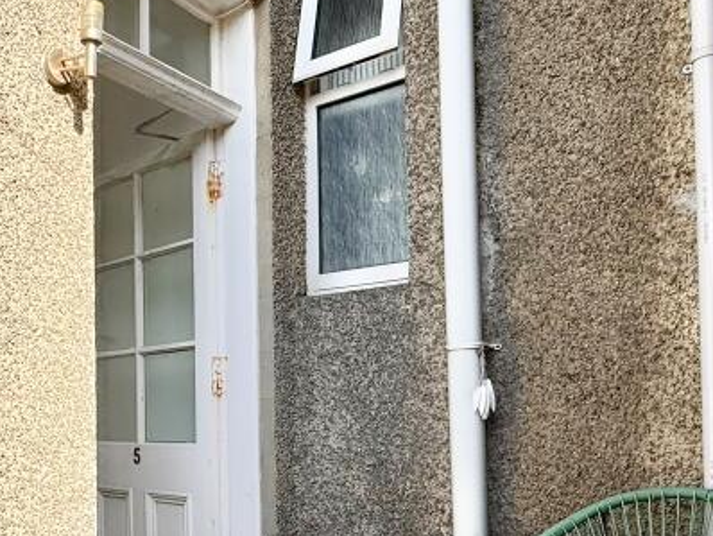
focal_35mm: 36
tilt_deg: +1.1
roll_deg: +1.1
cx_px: 172
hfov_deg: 49.1
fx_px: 742
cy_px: 402
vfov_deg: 38.7
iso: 50
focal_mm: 2.22
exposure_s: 1/1094
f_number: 2.2
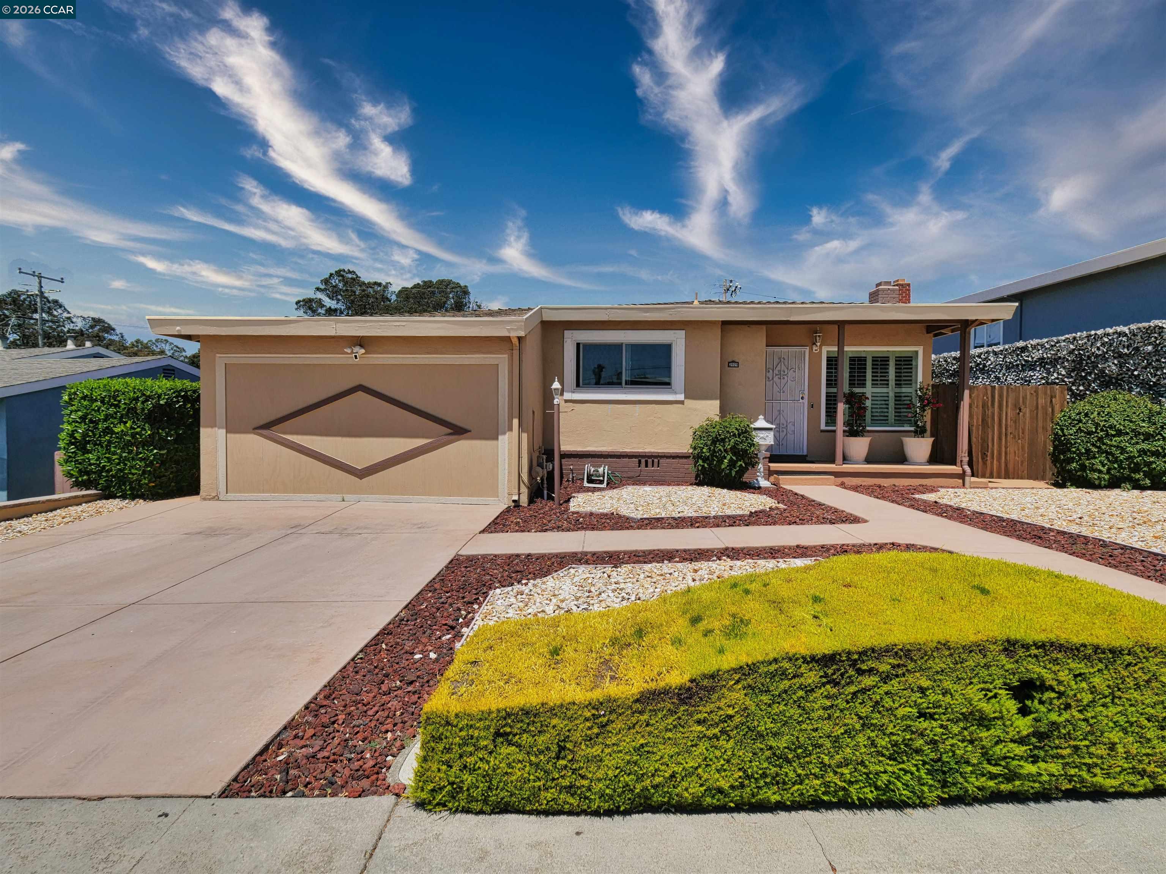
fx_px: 606
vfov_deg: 71.6
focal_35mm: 18
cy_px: 437
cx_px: 583
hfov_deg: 87.8
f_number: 5.6
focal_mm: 9
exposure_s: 1/1000
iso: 125
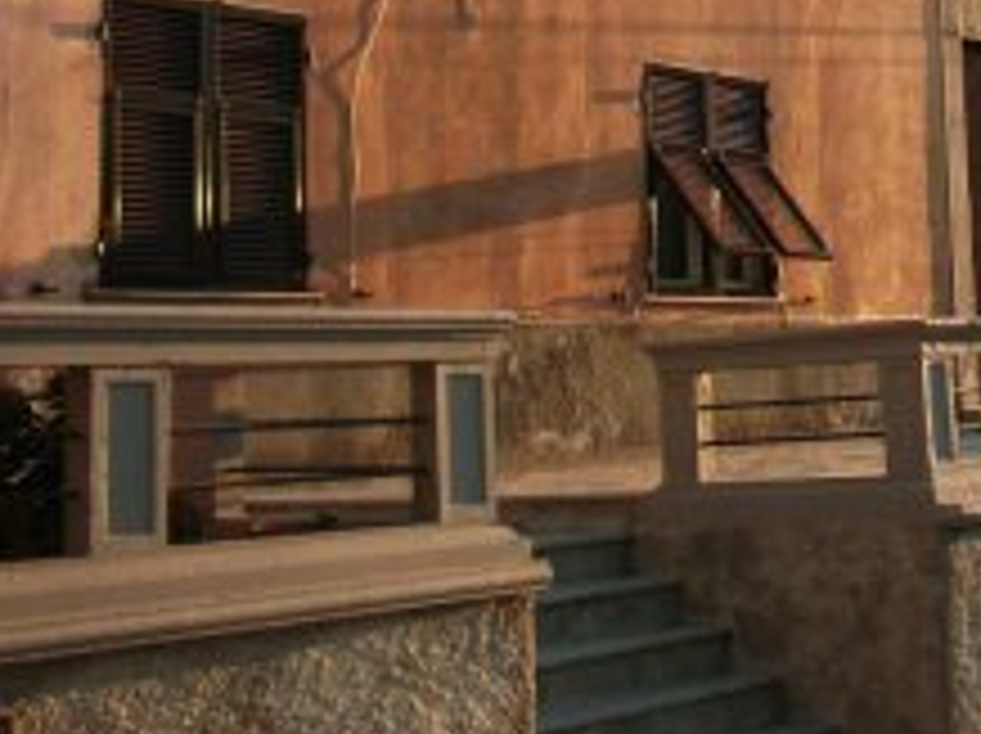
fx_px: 2095
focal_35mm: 74
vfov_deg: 19.3
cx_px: 986
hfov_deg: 25.1
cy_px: 5
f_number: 2.9
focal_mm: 6.3
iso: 64
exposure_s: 1/400
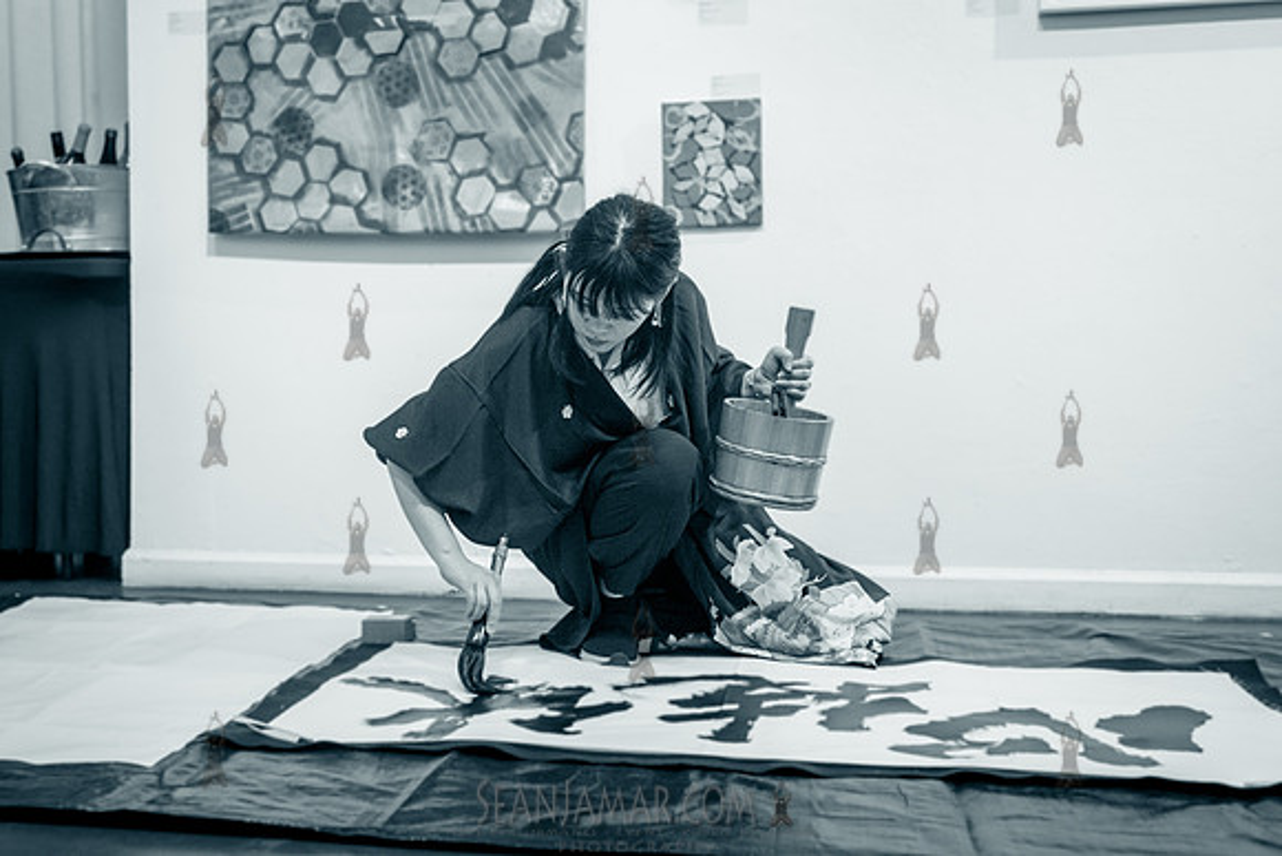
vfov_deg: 27.6
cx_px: 398
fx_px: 1739
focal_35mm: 49
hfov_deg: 39.8
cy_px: 437
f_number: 3.5
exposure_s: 1/320
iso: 5000
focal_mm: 35
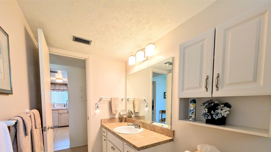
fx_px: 101
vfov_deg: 70.7
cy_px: 108
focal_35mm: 14
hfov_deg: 106.8
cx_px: 131
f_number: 1.7
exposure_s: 1/145
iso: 56
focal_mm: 2.02
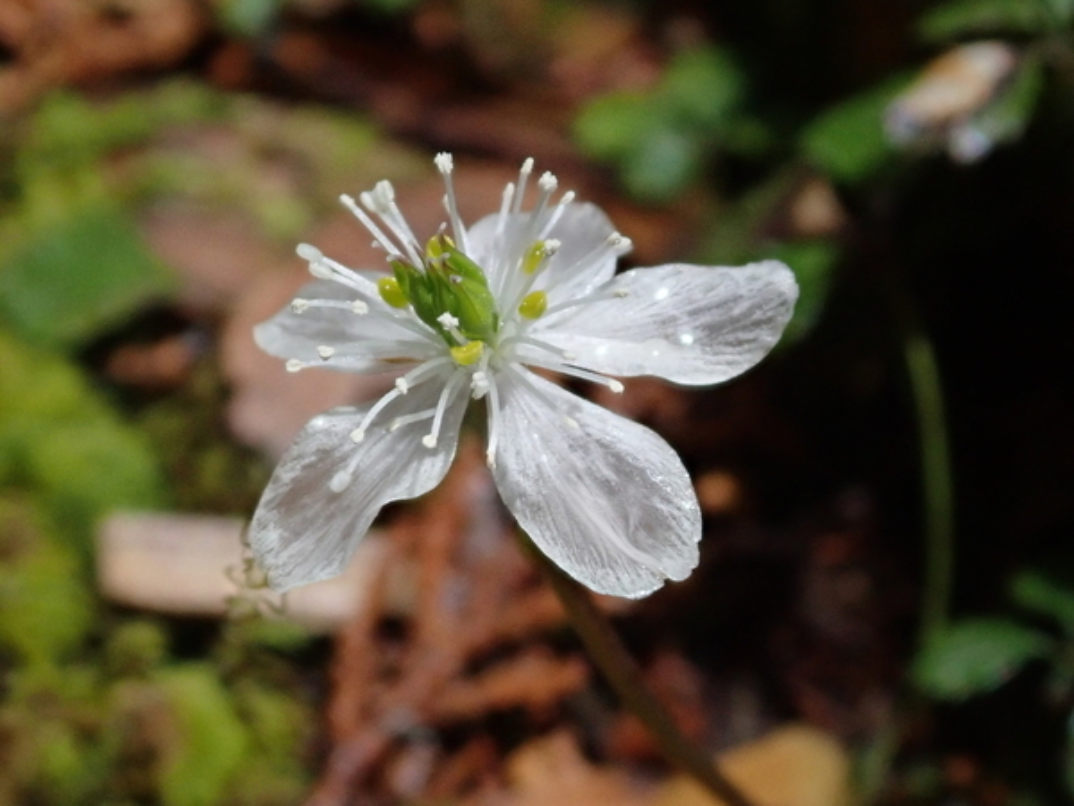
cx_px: 537
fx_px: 3103
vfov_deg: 14.8
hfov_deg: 19.6
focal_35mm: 100
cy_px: 403
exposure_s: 1/400
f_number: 6.3
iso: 500
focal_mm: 18
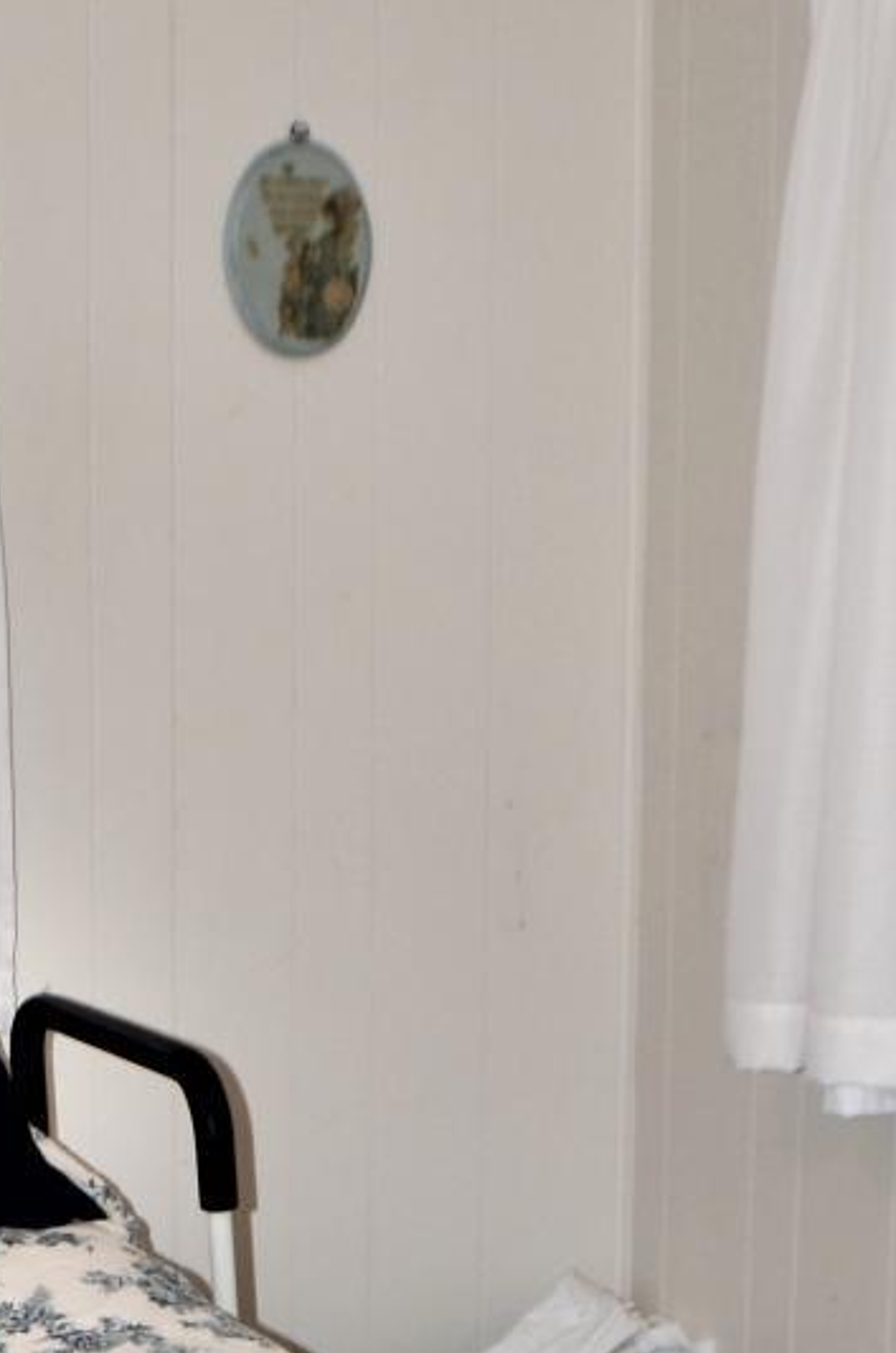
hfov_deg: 10.0
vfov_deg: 14.8
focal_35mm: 135
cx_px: -20
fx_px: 5063
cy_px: 1500
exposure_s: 1/60
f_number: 3.8
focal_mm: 24
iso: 100
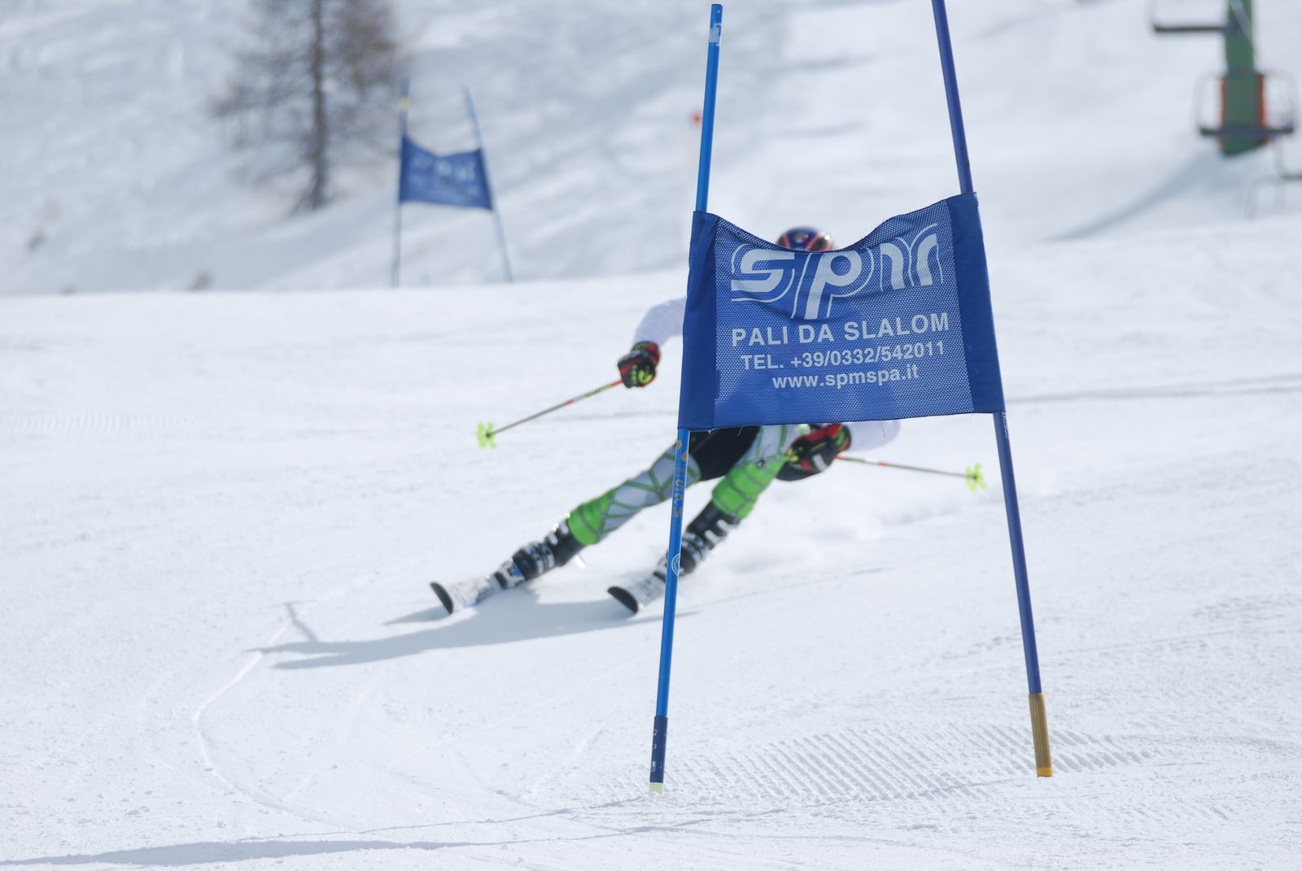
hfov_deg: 7.6
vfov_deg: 5.1
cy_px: 436
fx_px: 9776
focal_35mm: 270
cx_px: 651
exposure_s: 1/1250
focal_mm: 180
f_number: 5.3
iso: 100
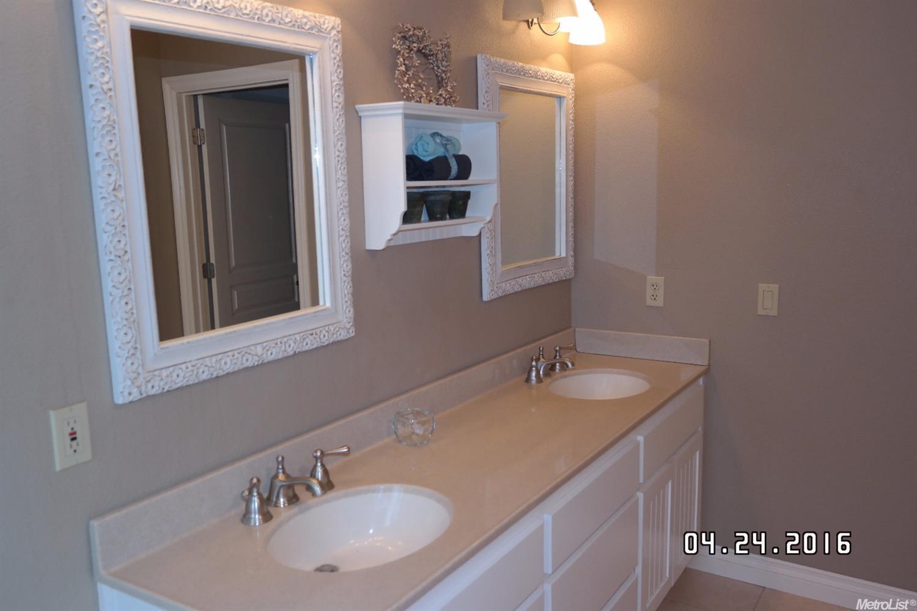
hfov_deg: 61.9
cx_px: 458
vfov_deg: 43.6
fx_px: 764
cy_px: 306
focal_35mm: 30
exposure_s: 1/40
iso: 400
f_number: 3.5
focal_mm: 20
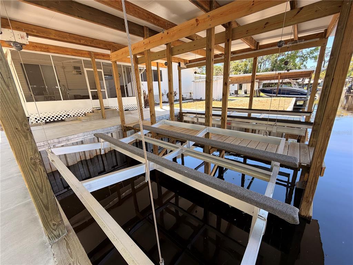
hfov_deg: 102.1
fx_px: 143
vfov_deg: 85.7
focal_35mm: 14
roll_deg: +3.0
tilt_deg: -16.7
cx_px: 176
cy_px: 132
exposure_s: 1/186
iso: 40
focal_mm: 2.22
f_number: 2.2
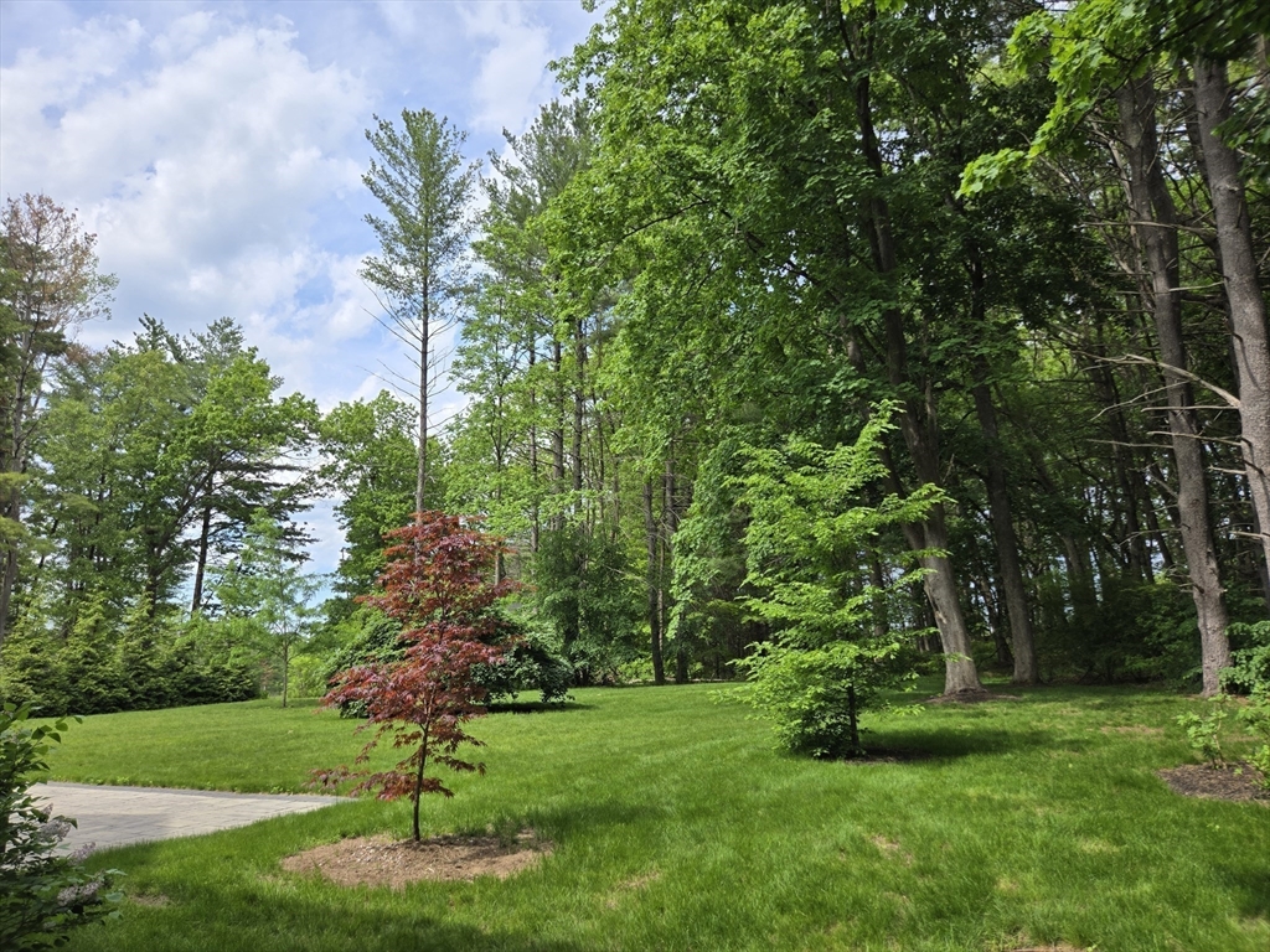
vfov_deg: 58.9
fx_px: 844
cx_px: 635
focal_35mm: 23
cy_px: 476
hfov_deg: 73.9
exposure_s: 1/1235
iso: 25
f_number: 1.8
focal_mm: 5.4
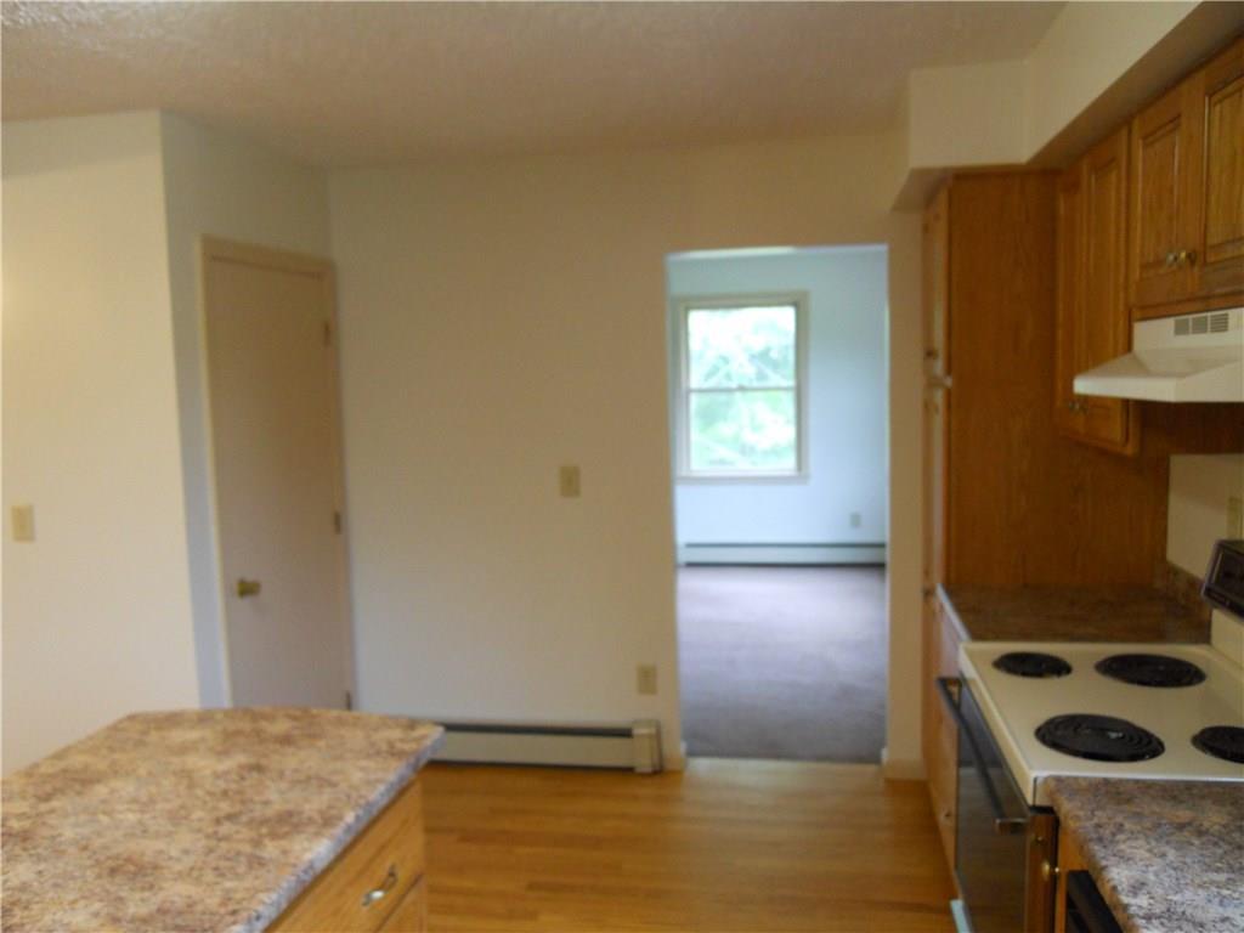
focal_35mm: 28
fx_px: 1006
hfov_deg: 63.4
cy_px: 466
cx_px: 622
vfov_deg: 49.7
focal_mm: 5
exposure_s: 1/40
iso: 400
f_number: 2.7
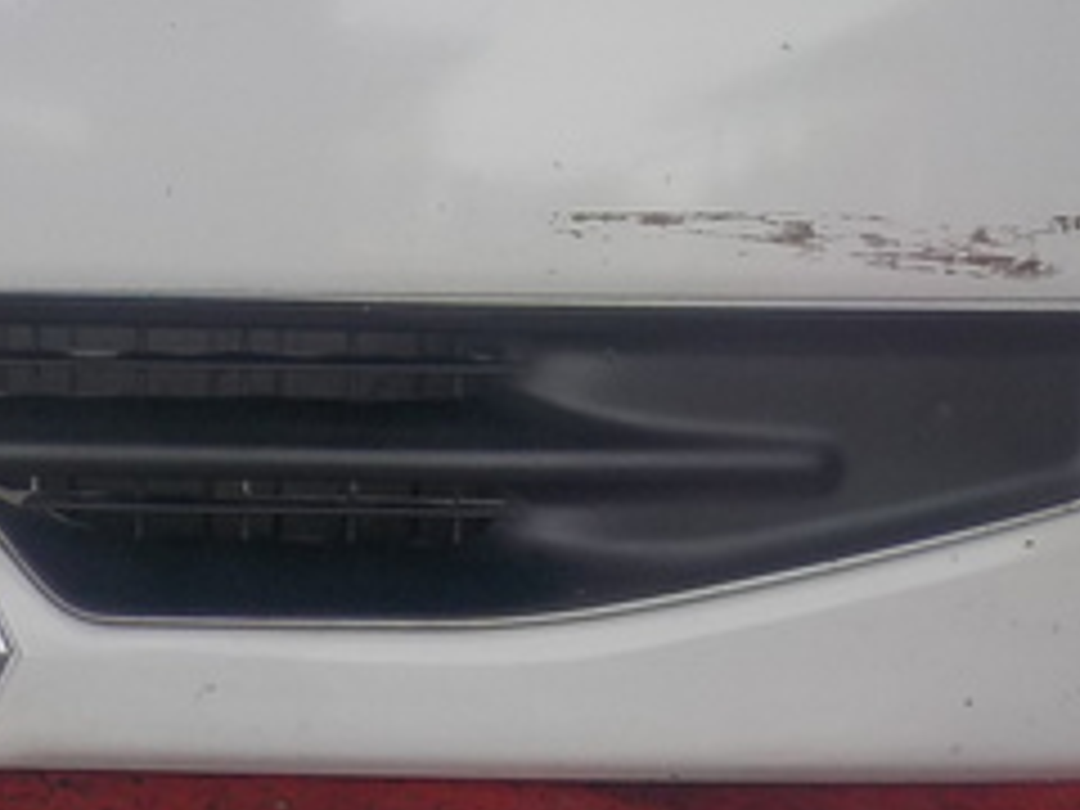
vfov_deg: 17.7
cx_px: 9
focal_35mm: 80
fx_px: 2496
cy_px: -122
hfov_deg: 23.4
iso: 125
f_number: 3.3
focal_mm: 4.1
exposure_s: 1/100
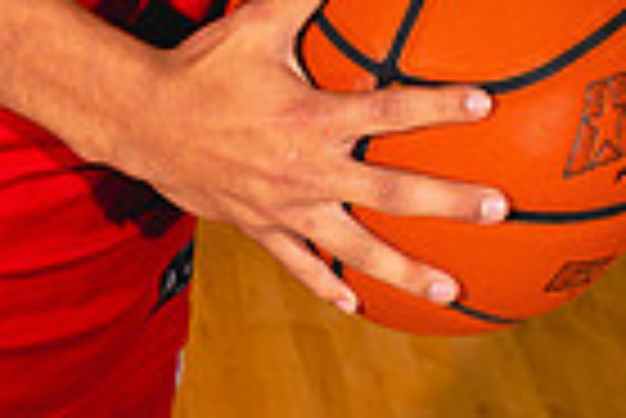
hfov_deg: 16.2
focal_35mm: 126
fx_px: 2193
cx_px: 239
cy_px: -521
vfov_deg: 9.8
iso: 800
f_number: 8
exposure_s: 1/250
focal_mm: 39
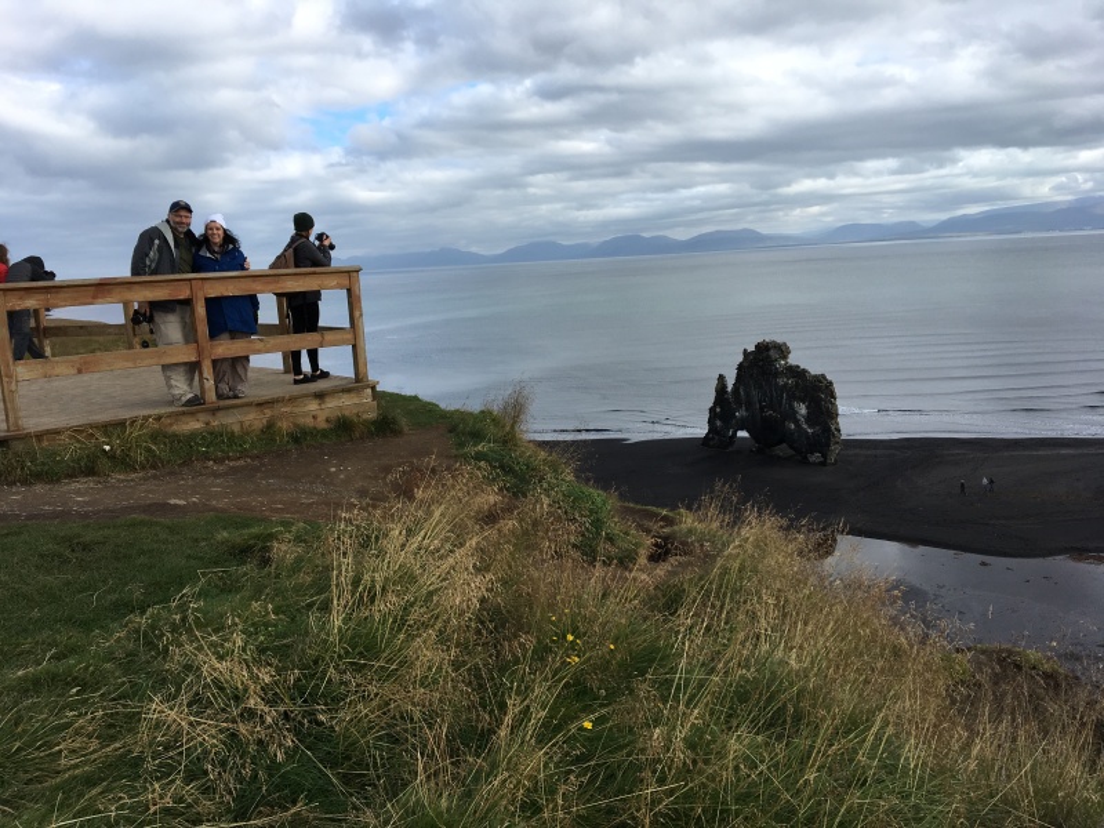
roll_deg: +2.7
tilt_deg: -10.2
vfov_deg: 48.2
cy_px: 414
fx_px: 925
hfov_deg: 61.7
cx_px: 552
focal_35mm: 29
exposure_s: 1/1068
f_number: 2.2
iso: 25
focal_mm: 4.15
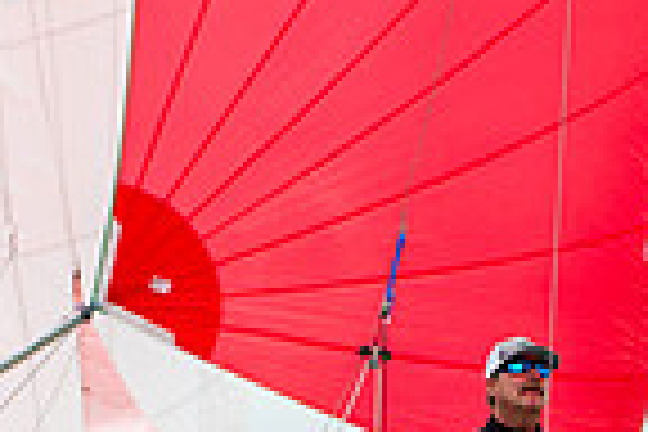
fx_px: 16865
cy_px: 486
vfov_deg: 1.5
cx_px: 495
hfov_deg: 2.2
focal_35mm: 937
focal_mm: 220
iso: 500
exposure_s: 1/2000
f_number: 5.6
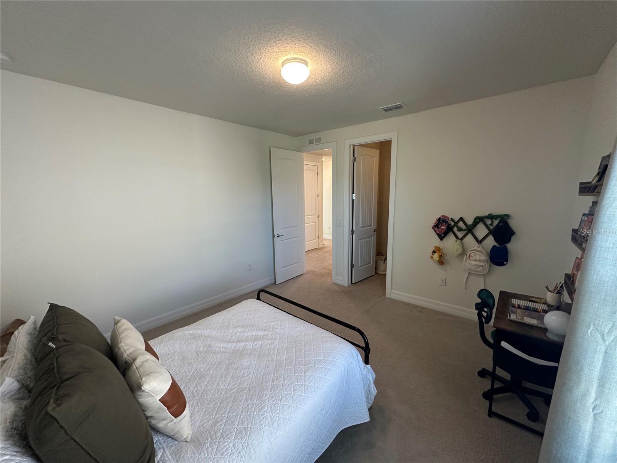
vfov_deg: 85.7
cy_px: 232
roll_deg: +1.0
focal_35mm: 14
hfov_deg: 102.1
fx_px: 250
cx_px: 308
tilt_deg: -9.2
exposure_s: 1/120
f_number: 2.2
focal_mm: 2.22
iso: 200
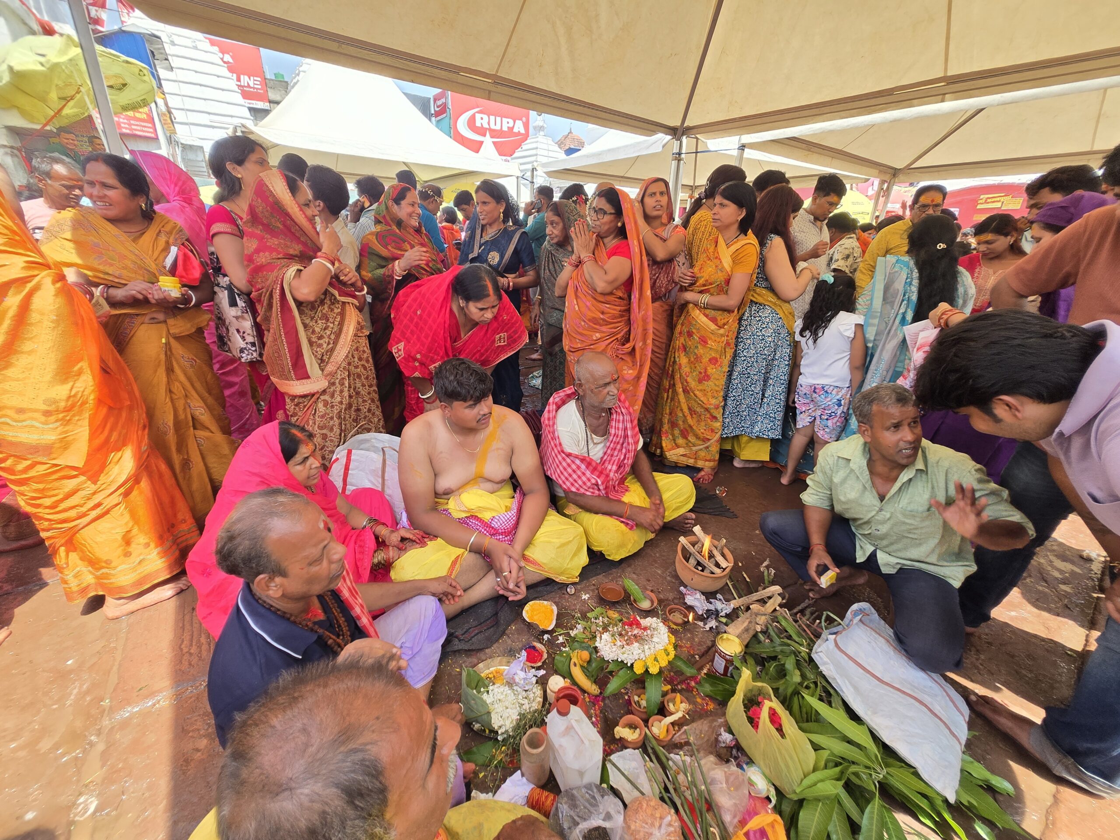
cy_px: 420
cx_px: 560
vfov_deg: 89.9
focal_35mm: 13
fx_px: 421
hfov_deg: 106.2
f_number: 2.2
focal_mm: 1.7
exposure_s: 1/136
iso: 25
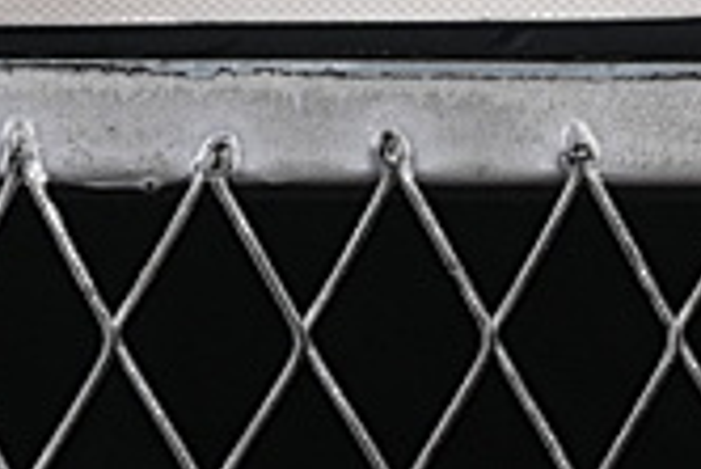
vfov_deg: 3.8
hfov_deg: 5.7
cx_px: 211
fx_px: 7035
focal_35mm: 361
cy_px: -644
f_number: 8
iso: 160
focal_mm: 50
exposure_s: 1/80
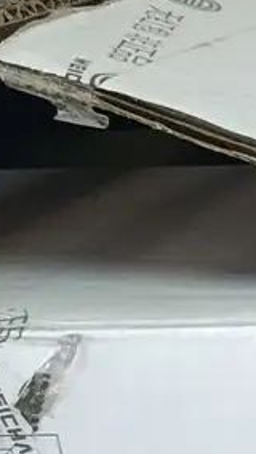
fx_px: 2218
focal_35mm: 184
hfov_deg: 4.9
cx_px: 1427
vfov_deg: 11.6
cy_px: 467
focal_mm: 5.24
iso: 110
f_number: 1.7
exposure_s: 1/100
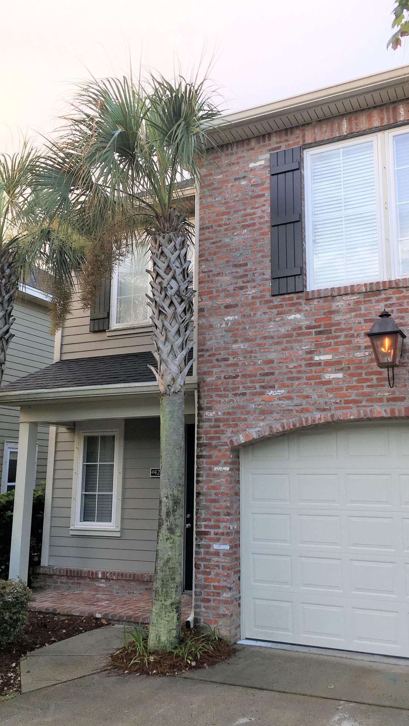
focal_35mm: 32
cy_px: 360
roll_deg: +0.7
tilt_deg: +10.3
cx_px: 228
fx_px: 617
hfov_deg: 36.6
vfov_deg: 61.0
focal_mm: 4.15
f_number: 2.2
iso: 25
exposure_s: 1/40
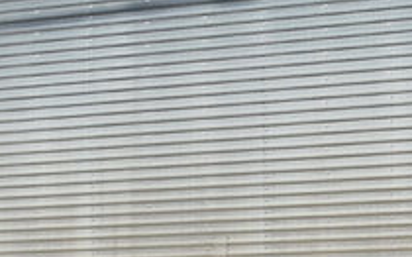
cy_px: 188
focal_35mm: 349
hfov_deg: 5.9
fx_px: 3917
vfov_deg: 3.8
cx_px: 657
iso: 200
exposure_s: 1/1000
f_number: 7.1
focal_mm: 40
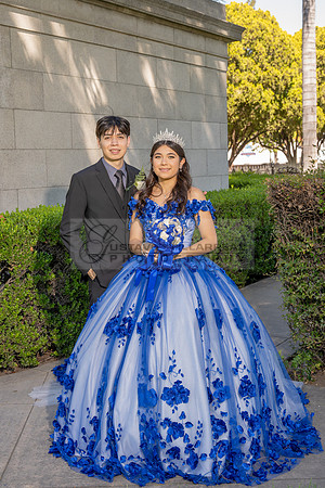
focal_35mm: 54
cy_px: 244
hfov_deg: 25.3
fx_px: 725
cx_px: 167
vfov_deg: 37.2
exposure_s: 1/125
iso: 64
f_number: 4.5
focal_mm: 35.7
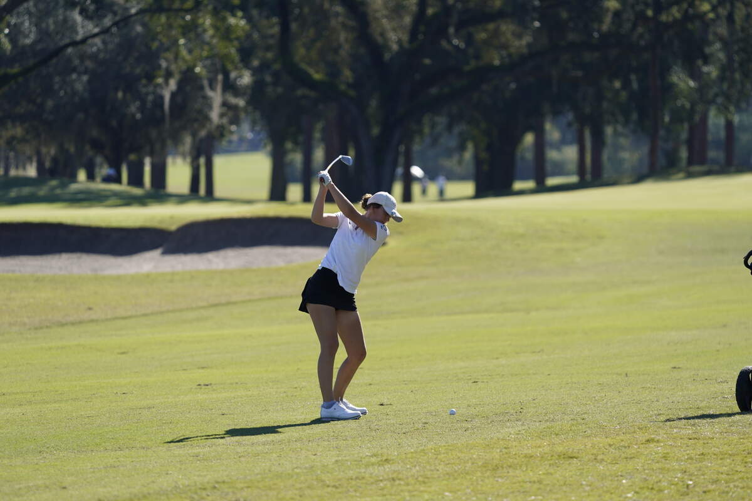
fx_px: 6997
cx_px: 376
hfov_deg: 6.2
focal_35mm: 335
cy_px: 250
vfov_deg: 4.1
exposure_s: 1/400
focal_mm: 335
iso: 125
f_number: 6.3
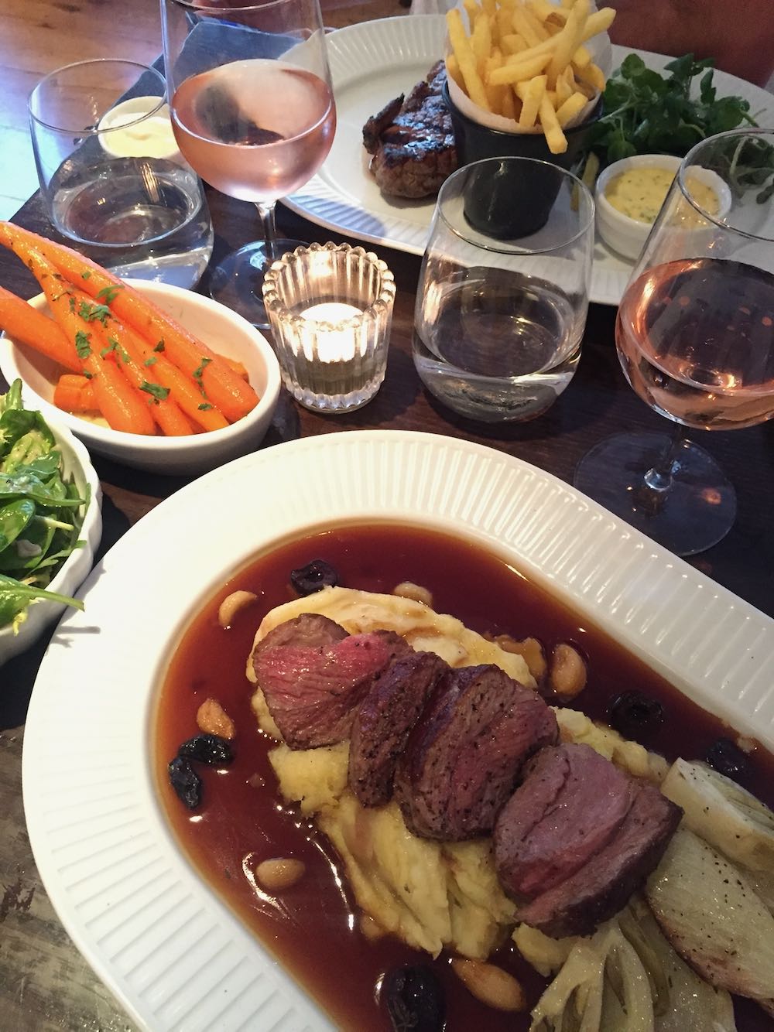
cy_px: 516
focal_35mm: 29
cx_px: 387
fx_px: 865
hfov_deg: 48.2
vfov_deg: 61.7
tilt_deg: -53.9
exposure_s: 1/17
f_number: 2.2
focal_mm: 4.15
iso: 320
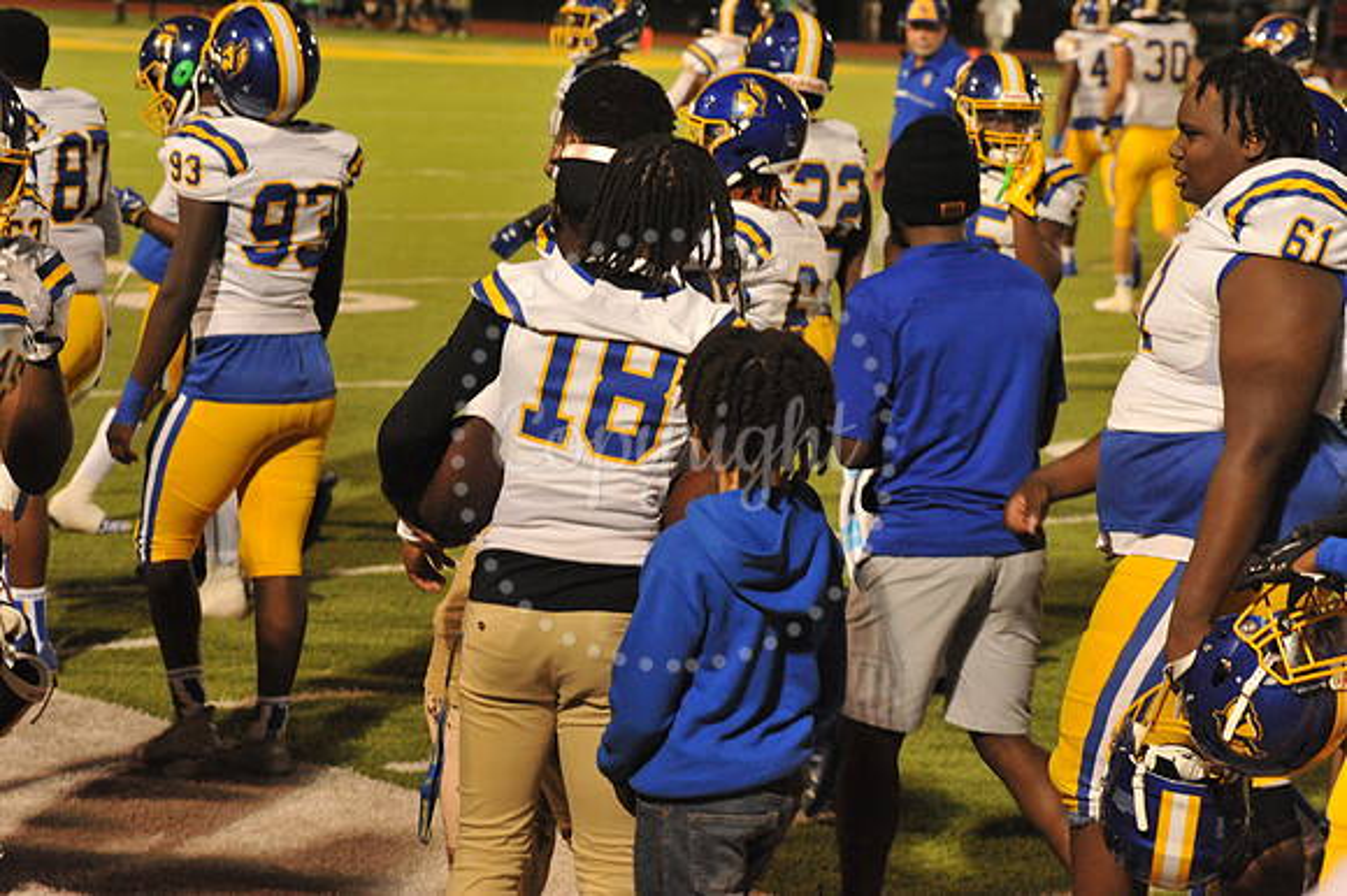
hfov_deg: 18.3
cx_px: 674
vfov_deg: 12.2
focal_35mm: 112
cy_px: 448
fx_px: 4188
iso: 6400
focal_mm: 112
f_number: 6.3
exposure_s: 1/200
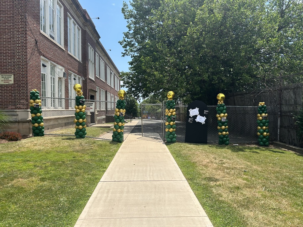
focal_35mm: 26
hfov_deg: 67.3
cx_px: 152
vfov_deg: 53.1
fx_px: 228
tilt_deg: -0.3
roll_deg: +1.3
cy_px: 114
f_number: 1.5
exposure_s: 1/4115
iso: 50
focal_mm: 5.7
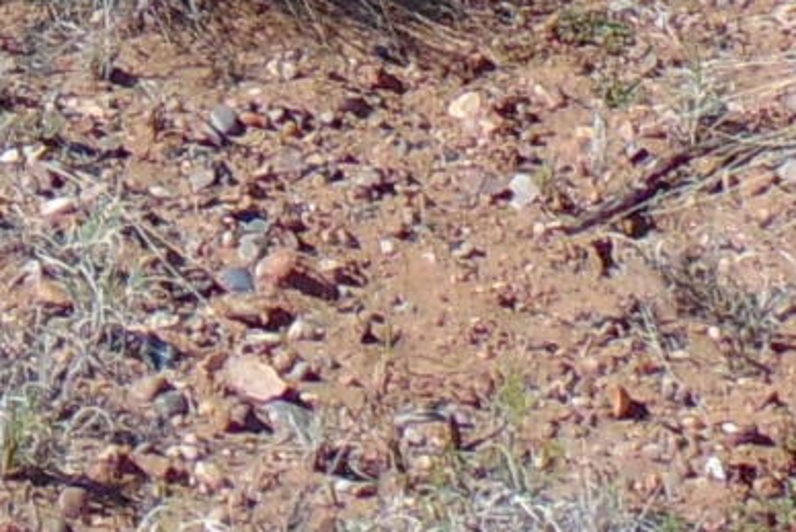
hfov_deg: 9.8
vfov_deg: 5.9
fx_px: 4446
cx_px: -550
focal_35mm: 201
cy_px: -1555
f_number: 7.7
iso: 80
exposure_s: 1/200
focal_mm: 4.5
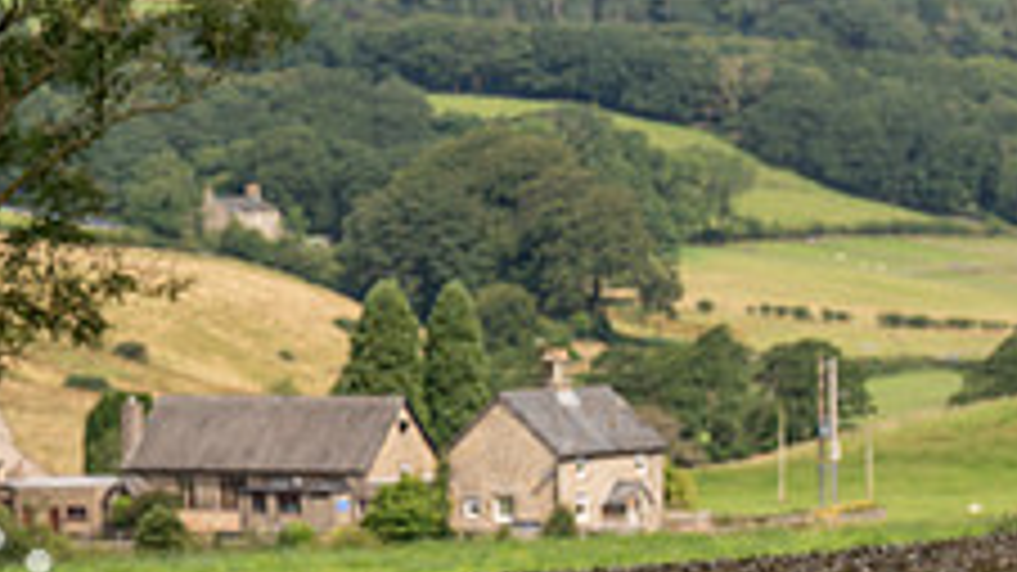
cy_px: 687
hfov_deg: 7.7
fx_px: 7603
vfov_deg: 4.3
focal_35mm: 282
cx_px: 536
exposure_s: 1/1000
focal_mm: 105
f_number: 4
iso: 100
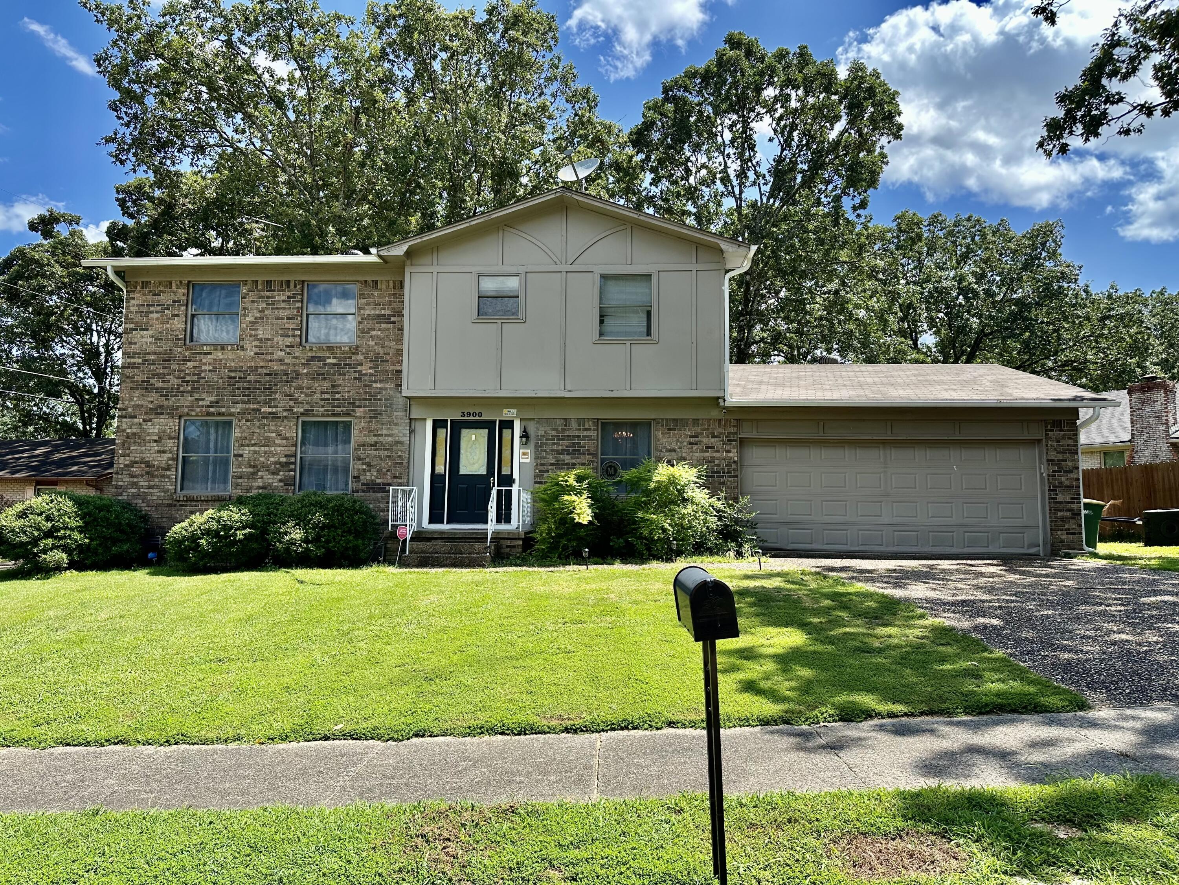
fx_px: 817
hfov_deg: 71.6
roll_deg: -0.6
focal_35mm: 24
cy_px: 442
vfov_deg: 56.8
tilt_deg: +6.3
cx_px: 590
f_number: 1.78
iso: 80
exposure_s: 1/1916
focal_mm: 6.86
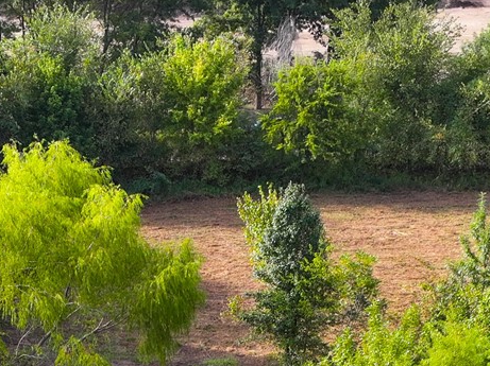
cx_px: 159
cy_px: 608
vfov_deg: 13.6
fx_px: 1414
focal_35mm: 100
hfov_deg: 19.6
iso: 100
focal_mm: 12.29
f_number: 2.8
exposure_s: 1/50
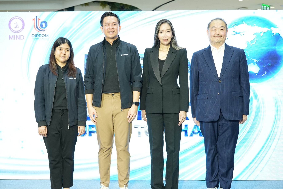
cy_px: 100
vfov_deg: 25.1
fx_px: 425
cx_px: 142
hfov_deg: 36.9
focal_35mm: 54
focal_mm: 39
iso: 1000
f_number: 2.5
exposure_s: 1/200
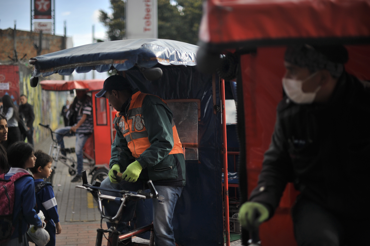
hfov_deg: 39.6
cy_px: 123
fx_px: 514
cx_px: 185
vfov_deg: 27.0
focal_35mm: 50
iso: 400
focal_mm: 50
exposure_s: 1/6400
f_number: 1.4
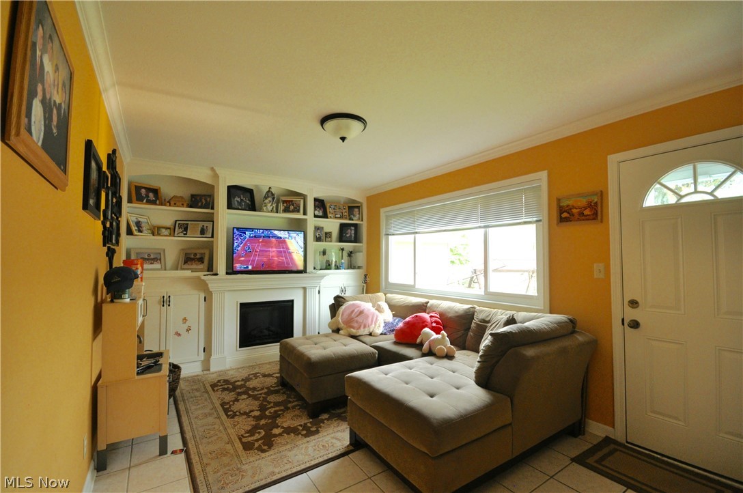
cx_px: 372
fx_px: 309
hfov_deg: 100.5
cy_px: 246
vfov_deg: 77.1
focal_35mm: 15
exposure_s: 1/30
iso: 800
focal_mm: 10
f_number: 8
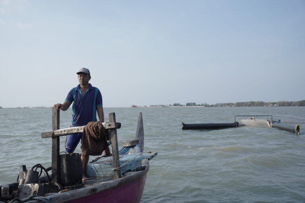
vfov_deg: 35.6
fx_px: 317
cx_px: 152
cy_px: 102
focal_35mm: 37
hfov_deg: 51.4
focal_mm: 37.4
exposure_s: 1/160
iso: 500
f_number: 5.6
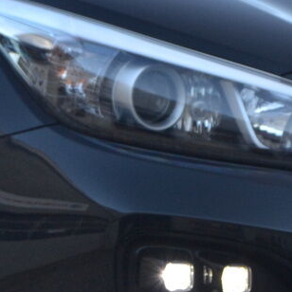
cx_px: 75
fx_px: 2424
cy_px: 130
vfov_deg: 6.9
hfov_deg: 6.9
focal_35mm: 254
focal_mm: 32
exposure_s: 1/125
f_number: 5.6
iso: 180
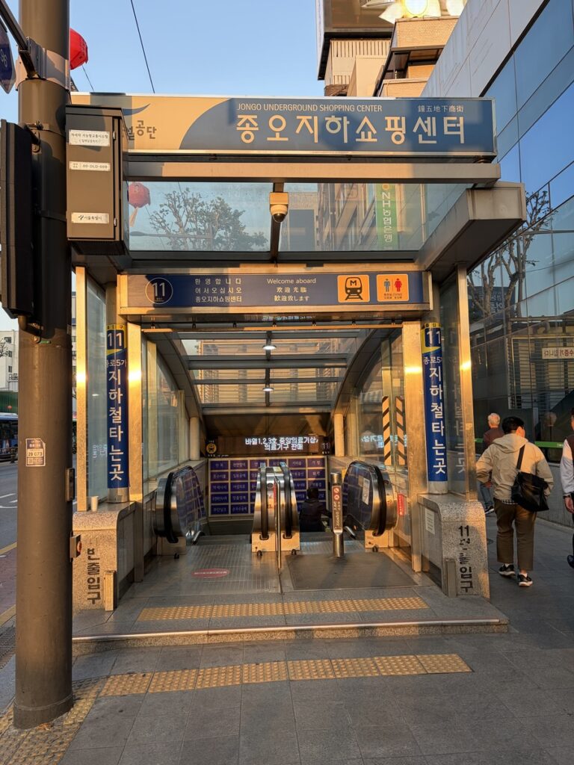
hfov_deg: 53.1
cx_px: 287
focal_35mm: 26
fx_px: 575
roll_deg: +1.8
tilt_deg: +4.3
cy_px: 382
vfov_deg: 67.3
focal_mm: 5.96
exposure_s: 1/178
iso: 50
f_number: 1.6
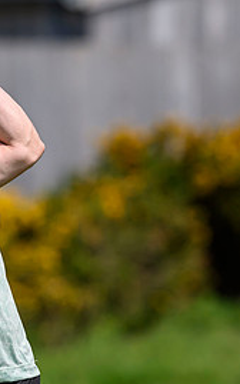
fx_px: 12324
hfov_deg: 1.1
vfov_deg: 1.8
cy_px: 193
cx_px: -98
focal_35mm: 1177
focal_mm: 400
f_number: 4.5
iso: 500
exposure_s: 1/5000
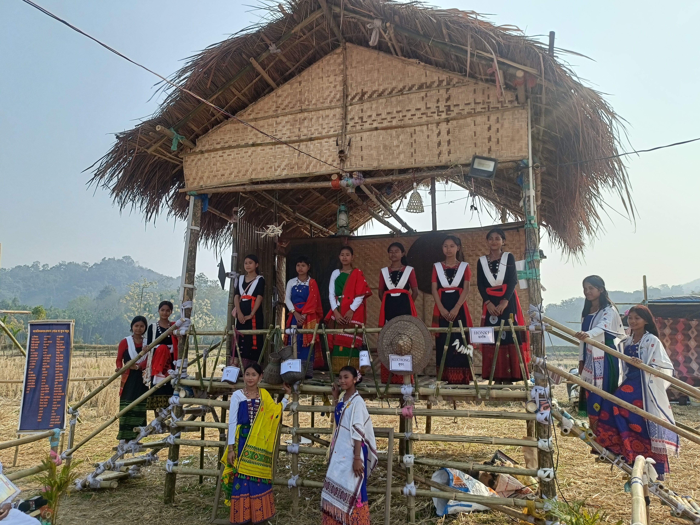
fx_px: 506
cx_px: 350
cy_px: 262
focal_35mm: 25
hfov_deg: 69.4
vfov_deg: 54.9
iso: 64
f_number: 1.7
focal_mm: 4.7
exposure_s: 1/684
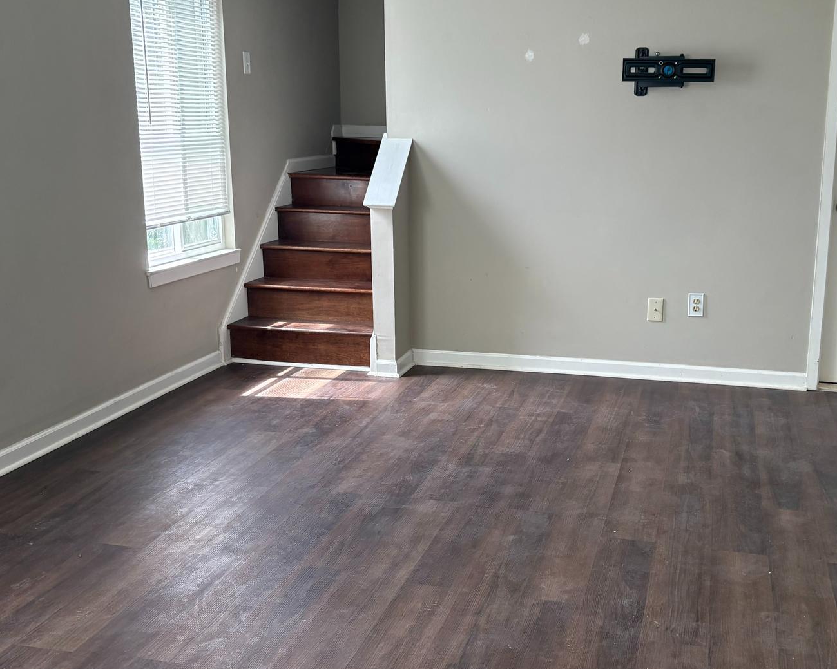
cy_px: 328
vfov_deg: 37.3
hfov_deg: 45.6
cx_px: 484
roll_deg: -0.4
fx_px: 991
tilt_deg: -11.7
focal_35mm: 40
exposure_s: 1/216
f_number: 1.6
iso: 125
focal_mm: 5.96
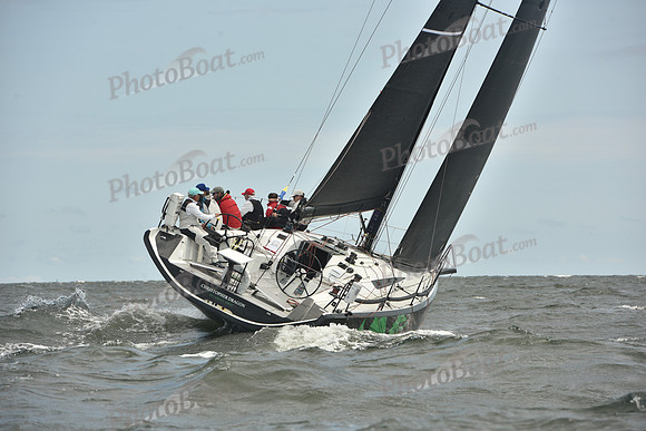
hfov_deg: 10.3
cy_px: 216
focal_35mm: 200
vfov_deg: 6.9
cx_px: 323
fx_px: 3590
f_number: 9
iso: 250
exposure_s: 1/800
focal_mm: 200
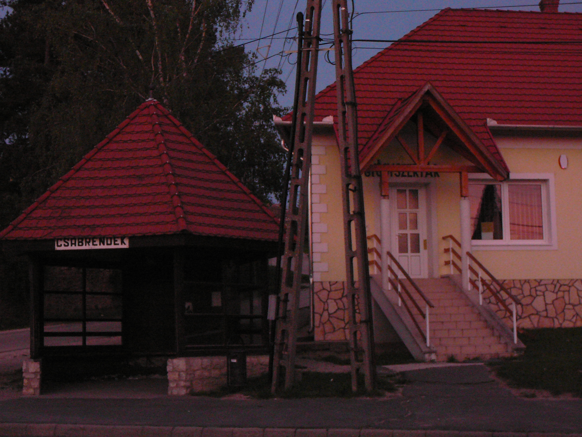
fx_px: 1093
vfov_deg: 22.6
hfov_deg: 29.8
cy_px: 218
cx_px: 291
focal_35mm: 65
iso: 400
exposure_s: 1/30
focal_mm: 9.7
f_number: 3.6
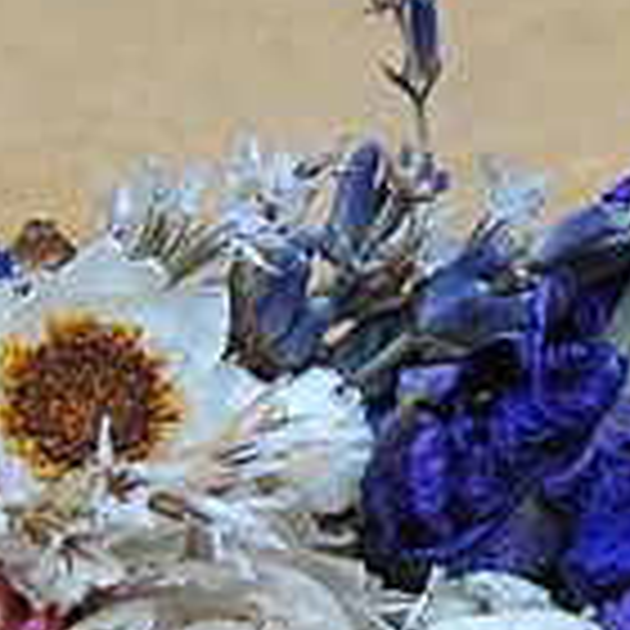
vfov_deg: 11.1
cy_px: 270
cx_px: 288
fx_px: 3238
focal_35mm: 157
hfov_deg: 11.1
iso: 800
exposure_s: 1/200
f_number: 7.1
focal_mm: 23
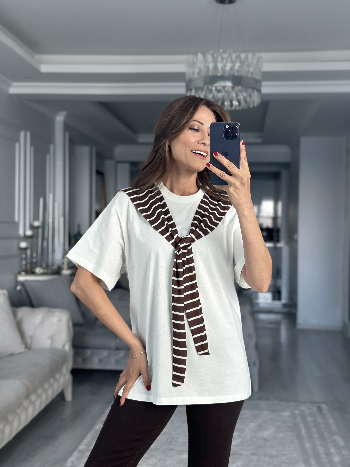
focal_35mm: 48
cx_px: 175
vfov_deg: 39.7
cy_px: 234
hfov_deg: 30.3
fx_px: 647
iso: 125
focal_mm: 6.86
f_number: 1.78
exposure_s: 1/149
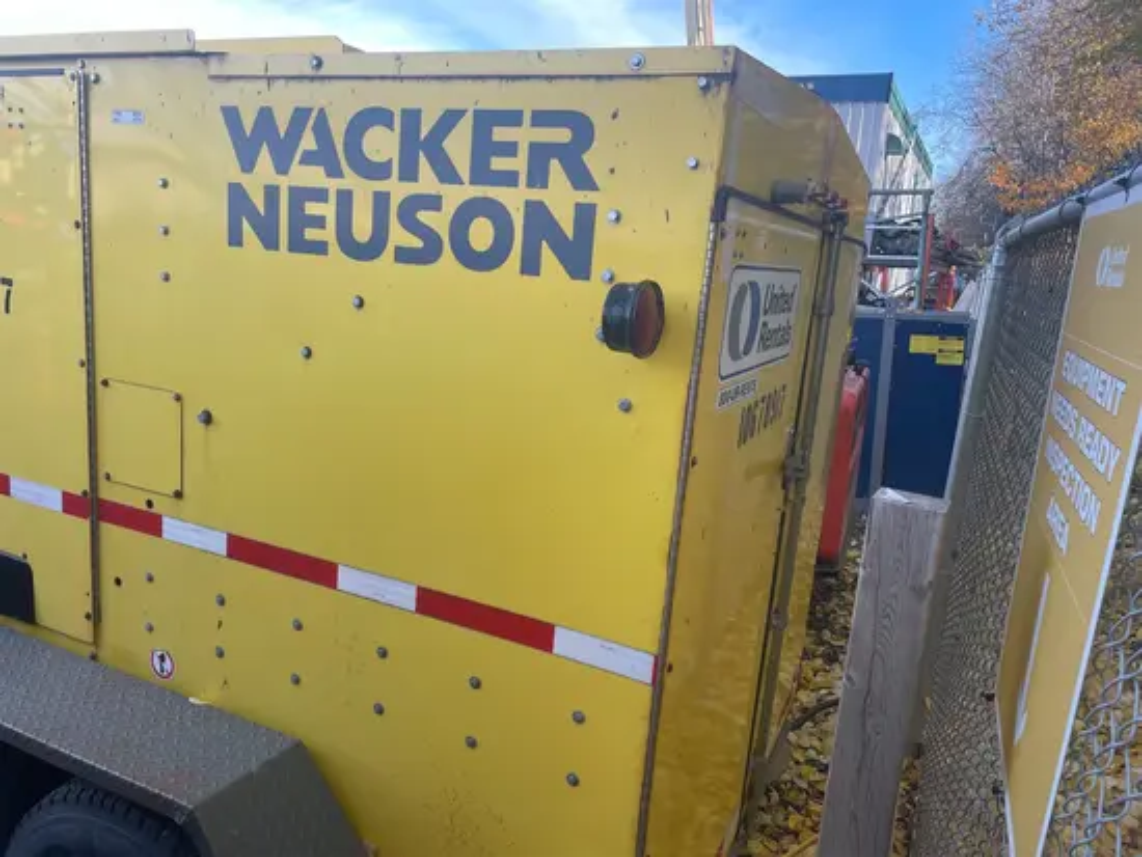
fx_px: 858
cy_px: 428
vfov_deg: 53.1
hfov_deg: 67.3
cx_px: 571
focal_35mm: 26
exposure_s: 1/354
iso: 32
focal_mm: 4.2
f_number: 1.6
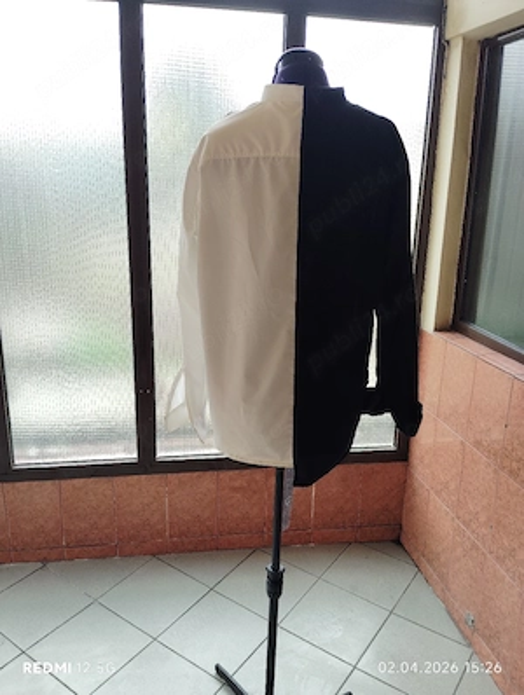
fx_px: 563
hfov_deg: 49.9
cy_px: 348
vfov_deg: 63.4
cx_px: 262
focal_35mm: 28
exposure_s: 1/100
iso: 358
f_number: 1.8
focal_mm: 4.22
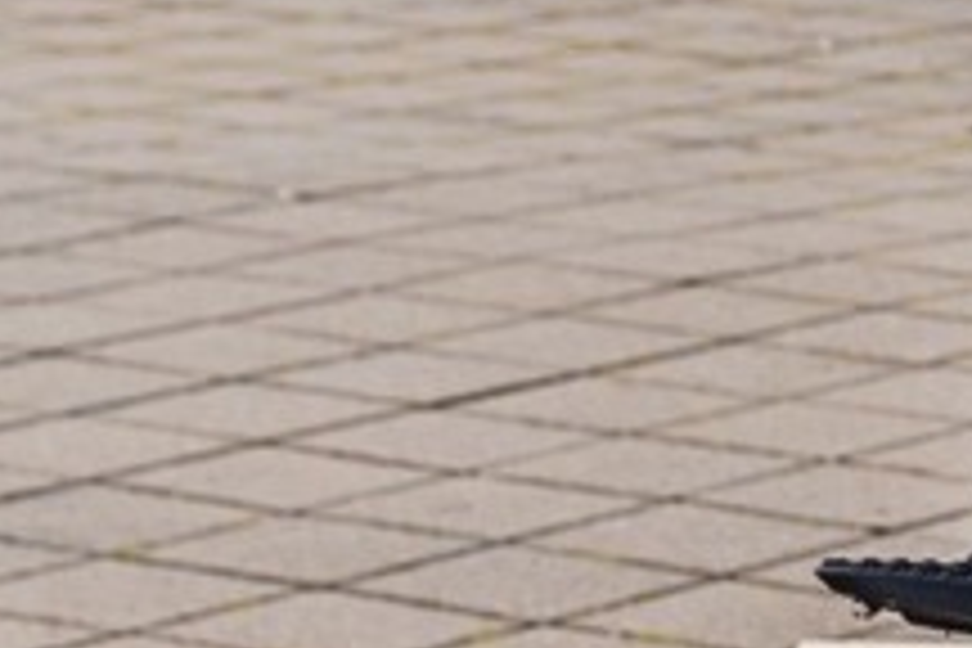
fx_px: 7829
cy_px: 198
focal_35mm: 290
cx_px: 1431
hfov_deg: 7.0
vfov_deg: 4.7
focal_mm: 49
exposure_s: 1/640
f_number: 5.6
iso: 320
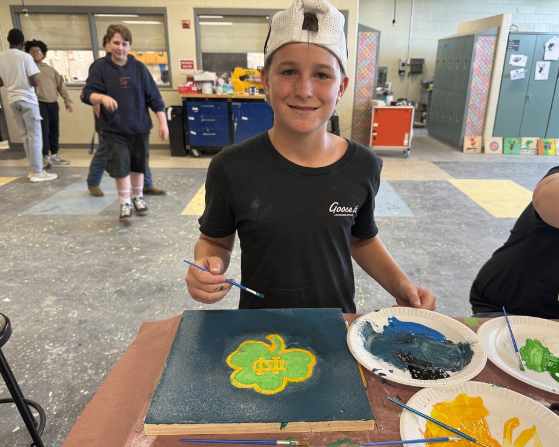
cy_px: 224
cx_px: 301
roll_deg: -1.3
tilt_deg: -20.4
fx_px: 430
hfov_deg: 65.9
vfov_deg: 54.9
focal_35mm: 26
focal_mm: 6.76
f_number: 1.78
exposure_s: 1/60
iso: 125
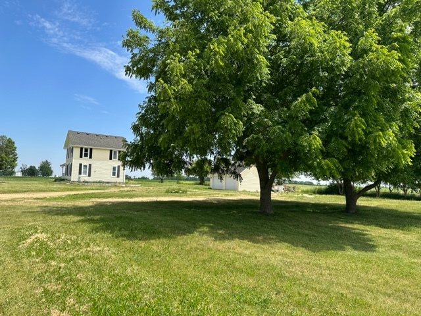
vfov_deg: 56.8
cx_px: 210
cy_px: 158
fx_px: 292
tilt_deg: +5.1
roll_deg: -0.4
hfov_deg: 71.6
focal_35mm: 24
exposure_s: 1/3356
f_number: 1.78
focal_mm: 6.86
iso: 80
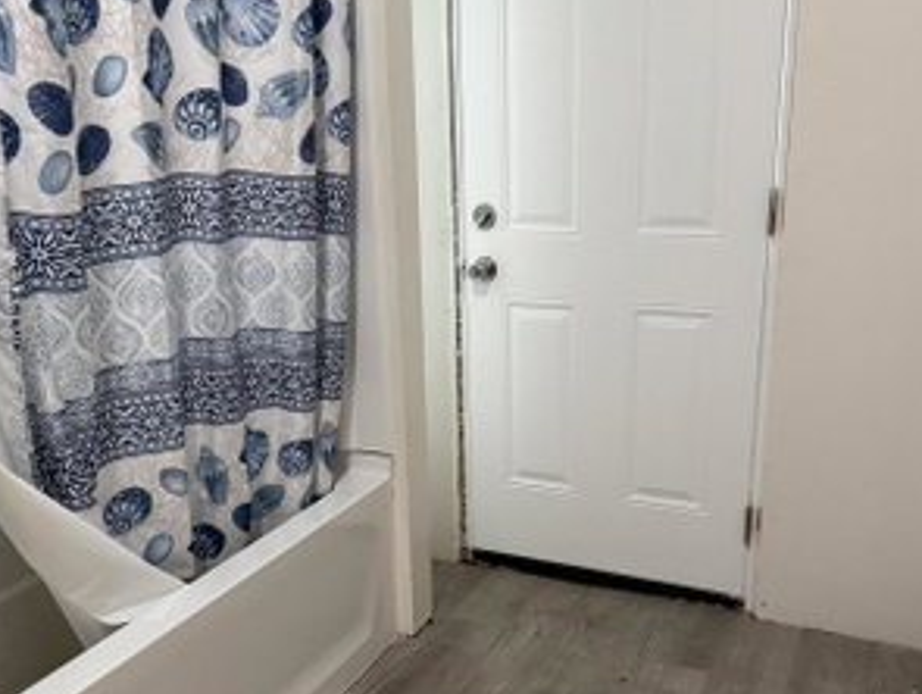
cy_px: 481
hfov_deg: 47.8
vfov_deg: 36.4
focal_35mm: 39
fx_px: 1040
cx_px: 450
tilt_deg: -20.8
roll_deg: +1.4
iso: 800
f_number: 1.78
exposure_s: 1/40
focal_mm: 6.76
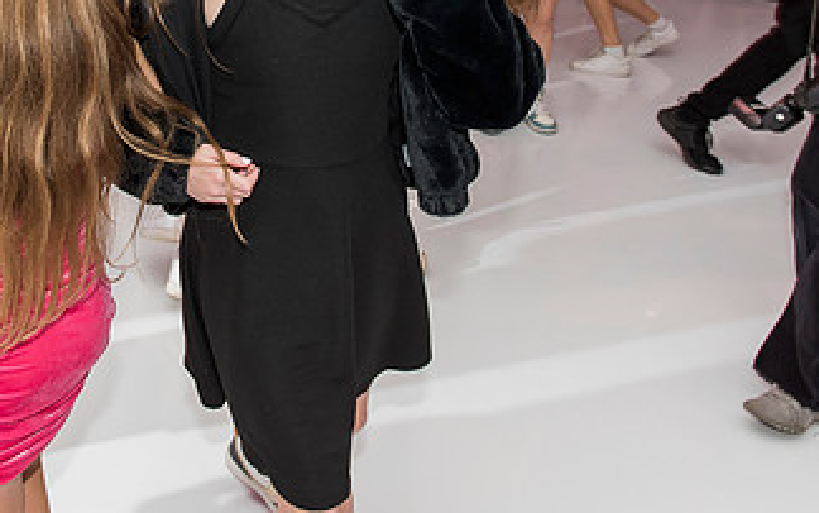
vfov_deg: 26.7
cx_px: 260
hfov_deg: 42.8
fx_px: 1027
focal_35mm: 46
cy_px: 14
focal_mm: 24
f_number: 4
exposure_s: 1/100
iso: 1250
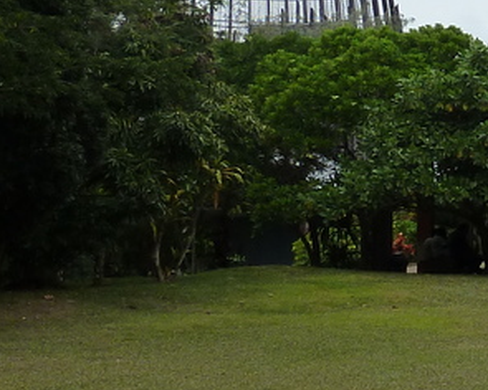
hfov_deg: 14.1
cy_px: 200
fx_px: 1719
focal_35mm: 119
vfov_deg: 13.0
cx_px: 911
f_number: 4
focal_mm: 5
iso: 125
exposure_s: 1/200
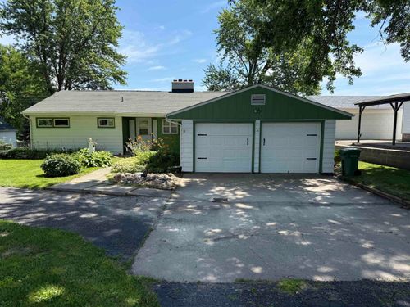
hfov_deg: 71.6
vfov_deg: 56.8
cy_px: 154
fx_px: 284
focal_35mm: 24
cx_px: 205
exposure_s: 1/2703
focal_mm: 6.76
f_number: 1.78
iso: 100
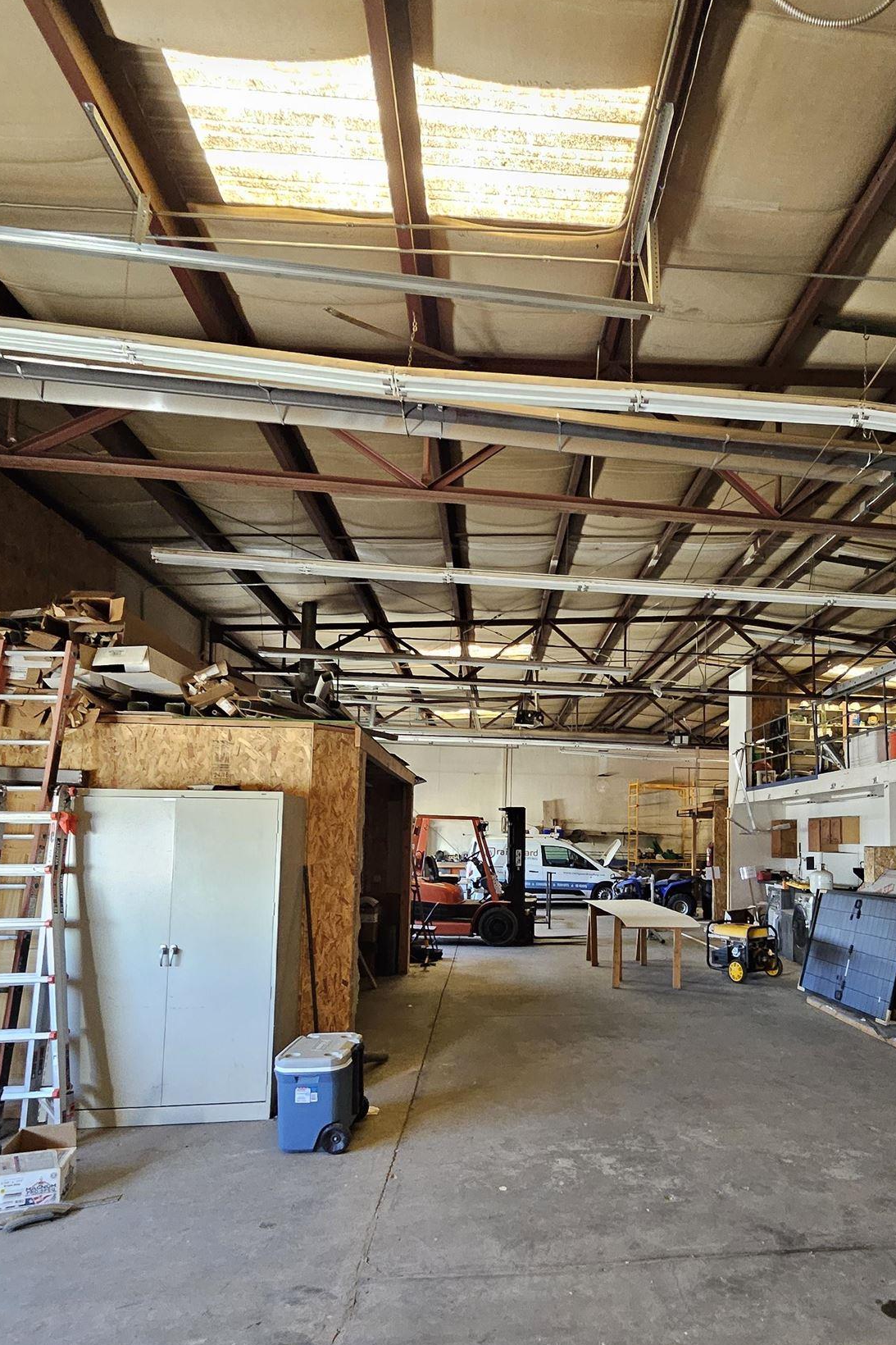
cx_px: 599
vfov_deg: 85.9
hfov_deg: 62.9
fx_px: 709
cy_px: 805
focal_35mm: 19
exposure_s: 1/60
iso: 400
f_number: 2.2
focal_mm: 1.74
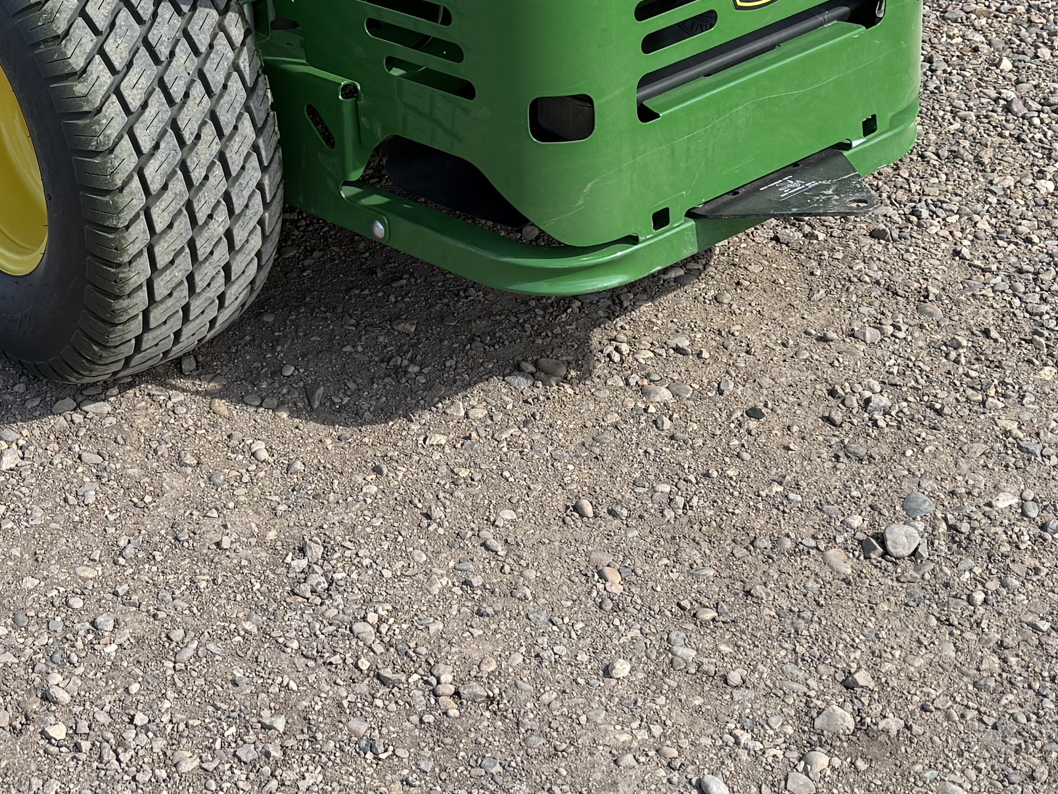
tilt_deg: -19.5
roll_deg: +2.4
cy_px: -9
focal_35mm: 73
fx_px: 2231
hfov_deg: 26.4
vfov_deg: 19.5
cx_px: 273
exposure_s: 1/1653
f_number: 1.78
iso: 100
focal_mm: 6.76
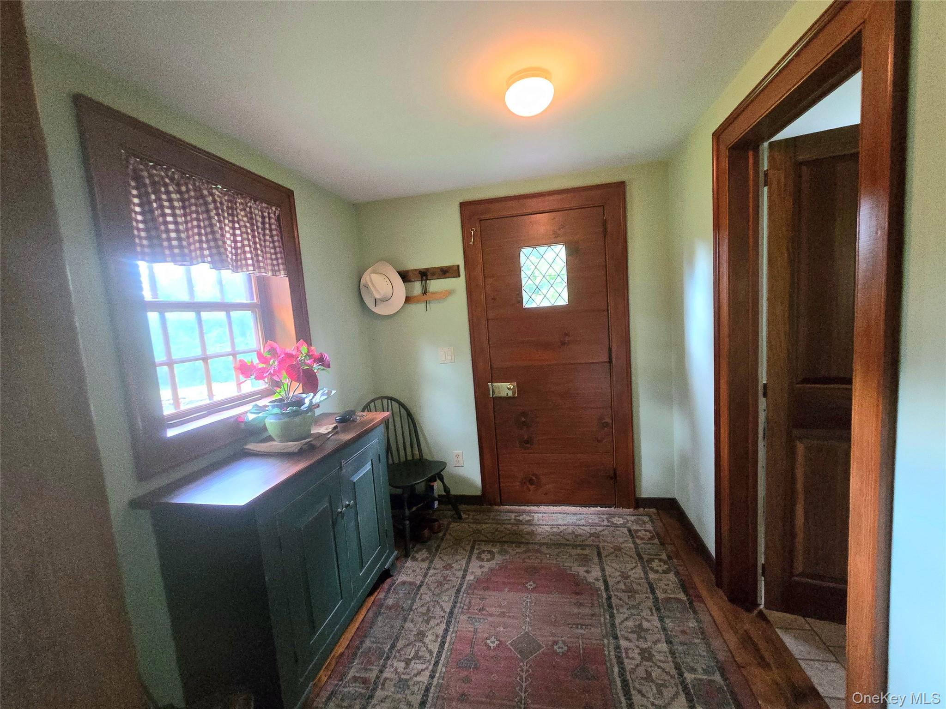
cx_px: 473
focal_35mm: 13
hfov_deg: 106.2
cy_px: 354
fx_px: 355
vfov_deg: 89.9
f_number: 2.2
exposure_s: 1/60.2
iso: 1000
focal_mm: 2.2
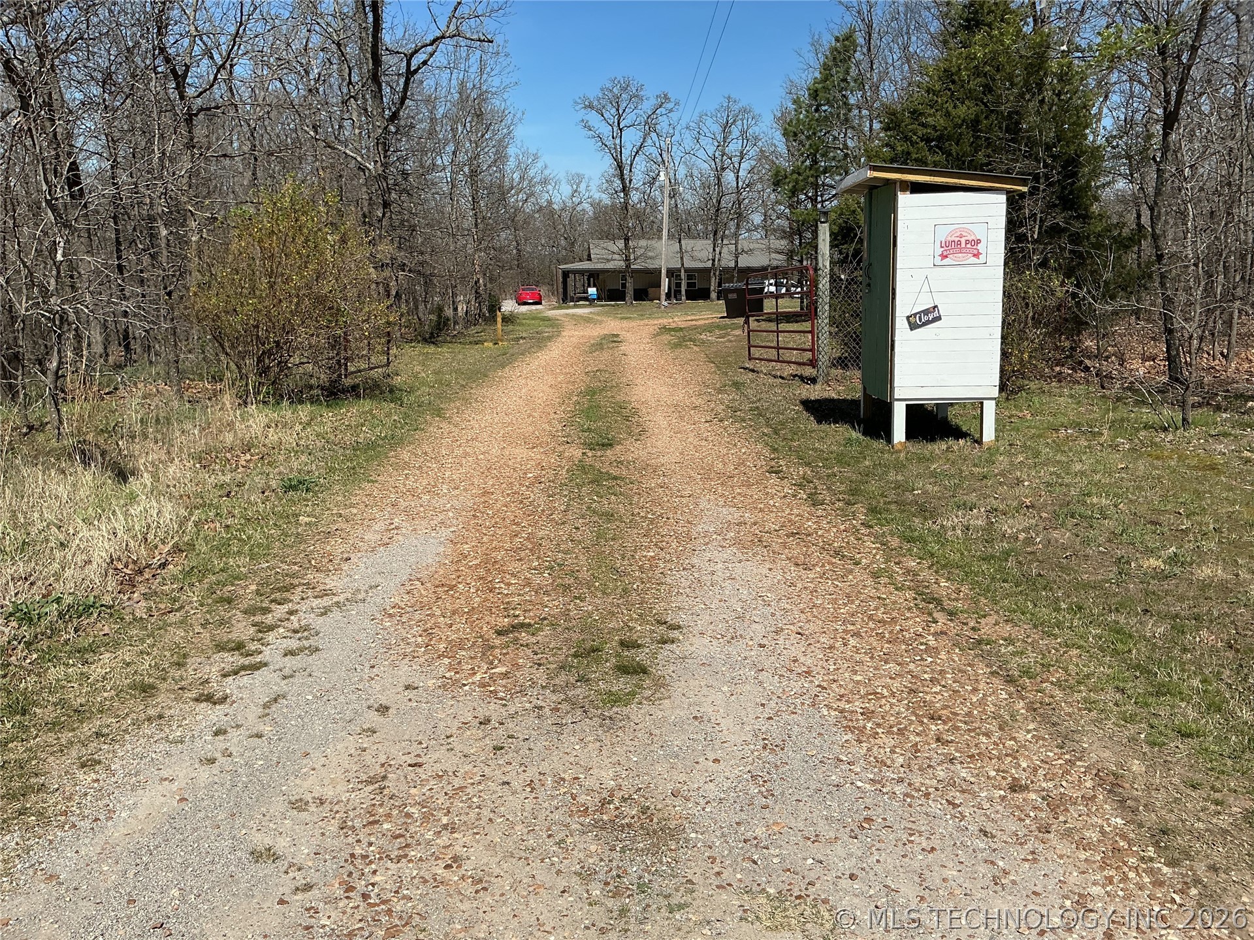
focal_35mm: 29
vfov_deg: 48.2
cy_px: 470
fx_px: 1051
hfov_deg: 61.7
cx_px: 627
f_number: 1.8
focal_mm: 3
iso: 25
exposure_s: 1/2801
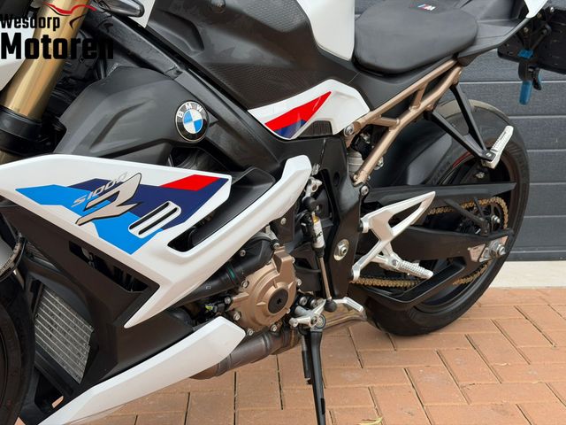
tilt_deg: -9.5
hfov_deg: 39.7
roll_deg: +0.0
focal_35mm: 48
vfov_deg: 30.3
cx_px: 283
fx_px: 785
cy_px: 212
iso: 80
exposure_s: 1/1377
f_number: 1.78
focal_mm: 6.76
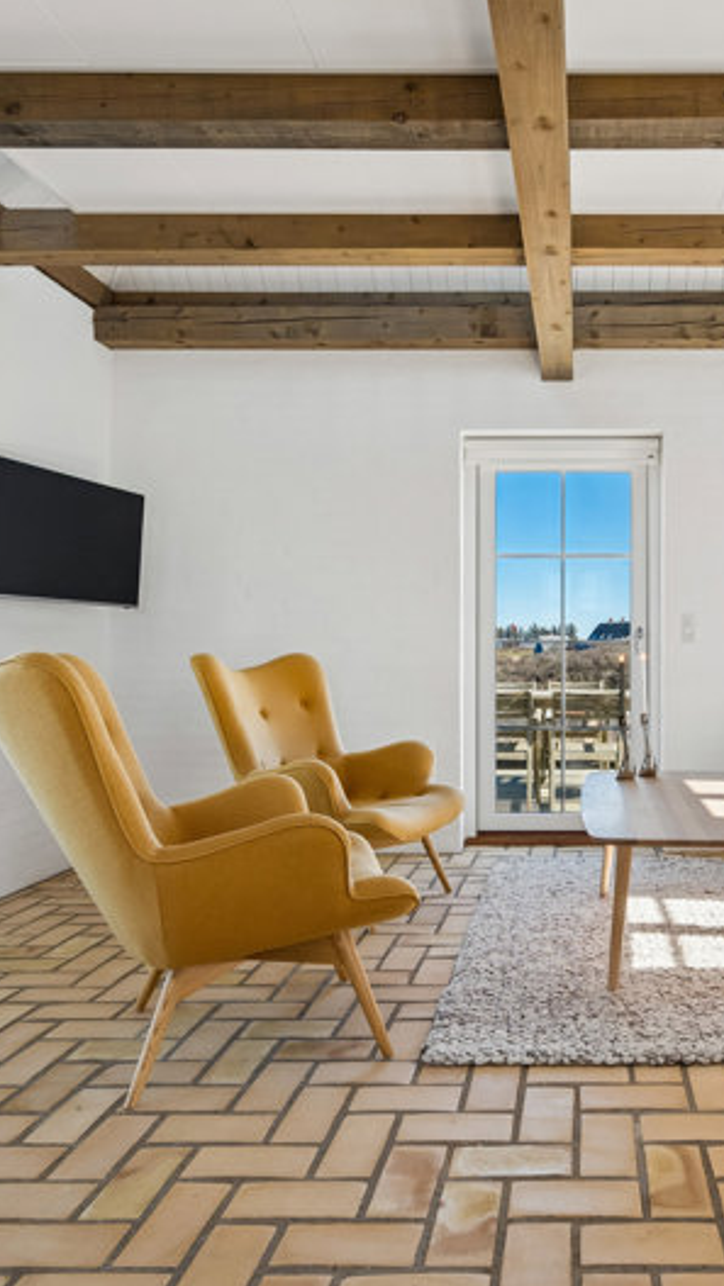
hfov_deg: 41.0
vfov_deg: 69.9
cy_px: 639
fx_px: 921
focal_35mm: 27
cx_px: 585
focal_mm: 17
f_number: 8
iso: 400
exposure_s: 1/125
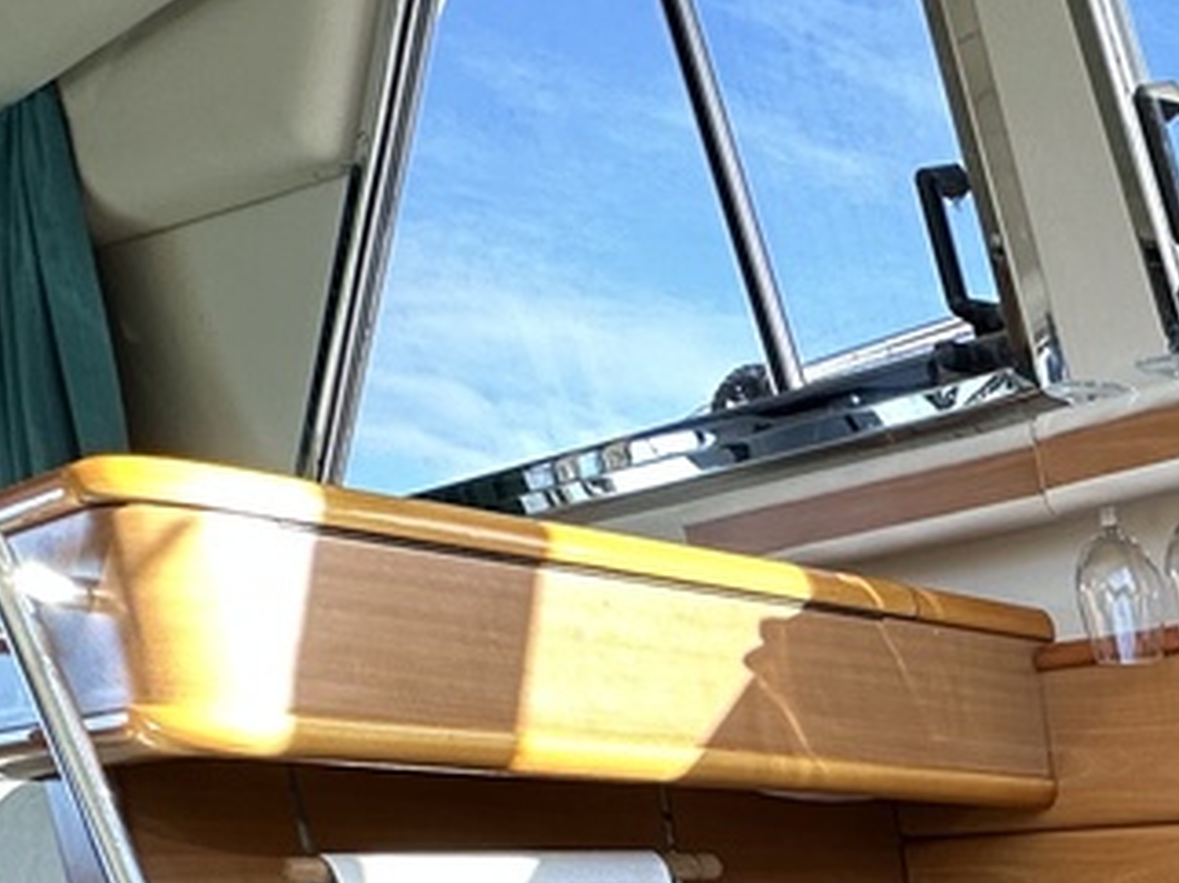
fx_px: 1770
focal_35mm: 52
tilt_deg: -14.2
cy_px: 1430
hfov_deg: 27.3
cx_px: 1708
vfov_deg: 21.8
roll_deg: -0.8
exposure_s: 1/99
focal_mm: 2.22
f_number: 2.2
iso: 64
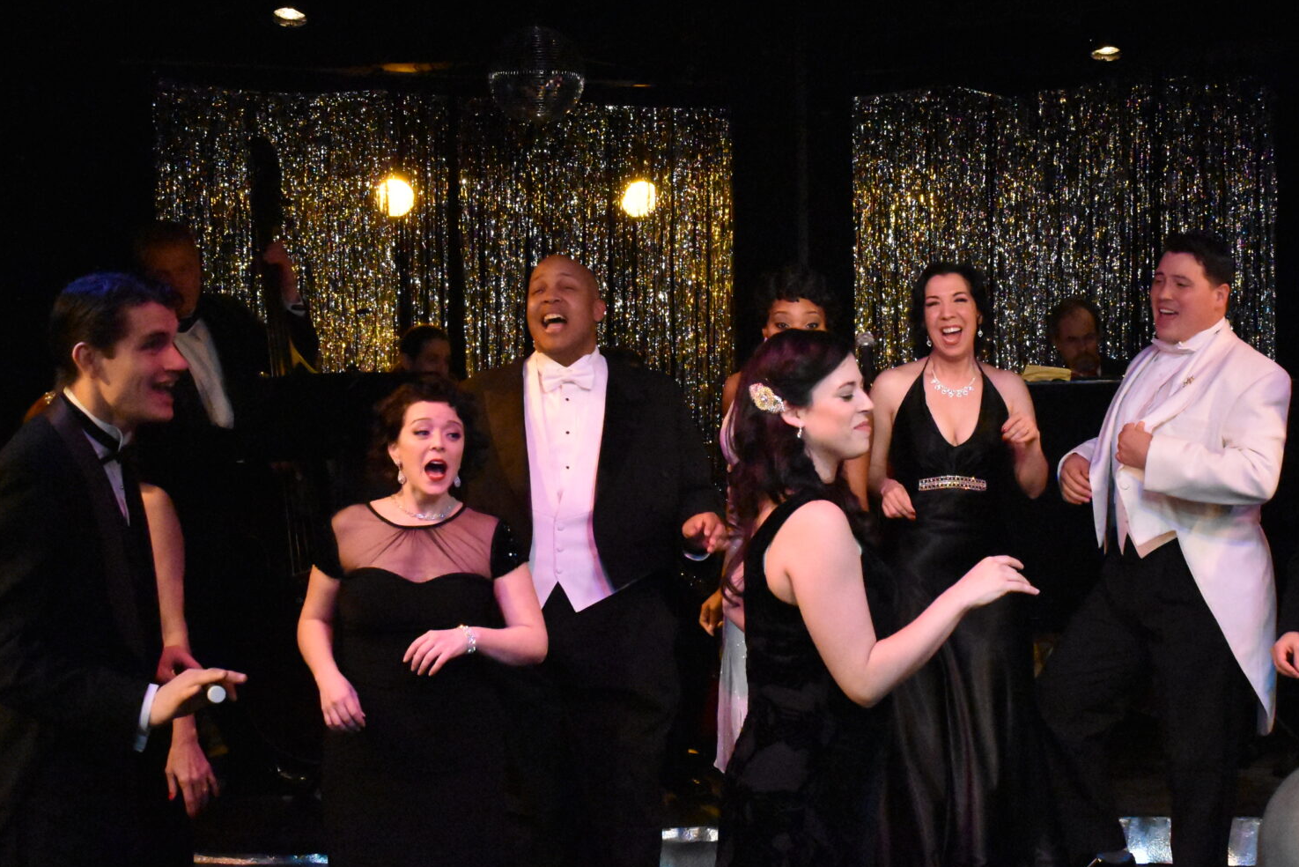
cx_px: 757
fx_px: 2161
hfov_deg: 33.4
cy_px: 418
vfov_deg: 22.7
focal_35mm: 60
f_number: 7.1
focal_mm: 23
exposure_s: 1/640
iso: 10000
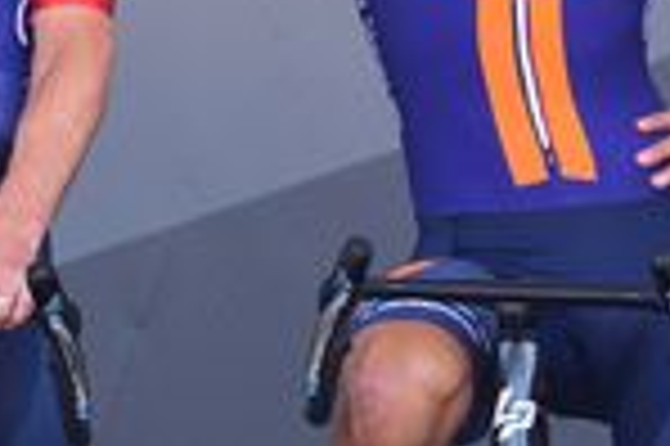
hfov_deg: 2.8
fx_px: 13856
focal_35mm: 745
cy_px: -151
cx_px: 531
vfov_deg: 1.8
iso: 1000
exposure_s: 1/500
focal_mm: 185
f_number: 5.6
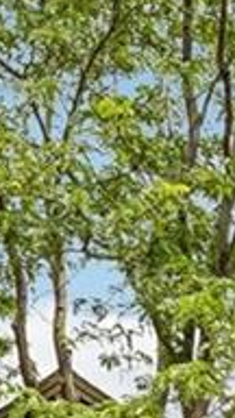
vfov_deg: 14.0
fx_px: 1409
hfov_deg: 8.5
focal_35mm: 127
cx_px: 598
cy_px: 858
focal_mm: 14.6
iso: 100
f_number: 8
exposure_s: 1/160
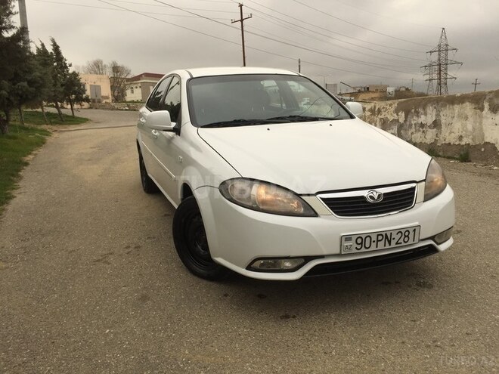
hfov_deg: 61.7
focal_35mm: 29
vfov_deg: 48.2
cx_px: 250
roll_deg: +3.4
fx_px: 418
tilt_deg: -9.2
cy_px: 187
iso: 32
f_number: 2.2
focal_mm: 4.15
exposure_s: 1/1276
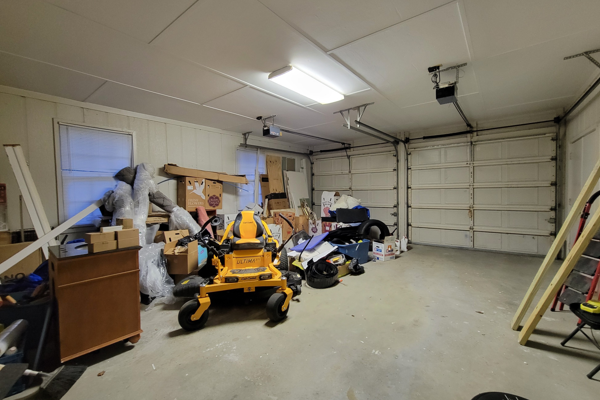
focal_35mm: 14
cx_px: 306
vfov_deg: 81.2
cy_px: 200
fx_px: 233
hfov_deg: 104.2
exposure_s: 1/30
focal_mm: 2.2
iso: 500
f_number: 2.2
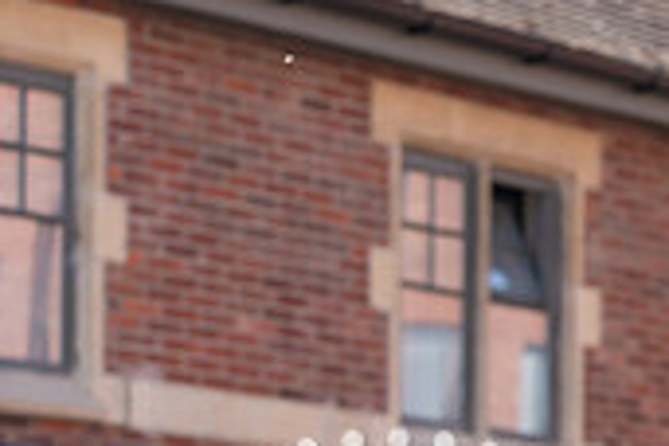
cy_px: 597
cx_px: 1005
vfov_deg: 5.7
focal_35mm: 241
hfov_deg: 8.4
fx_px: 4478
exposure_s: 1/800
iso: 160
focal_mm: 71
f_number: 4
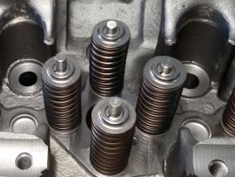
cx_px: 25
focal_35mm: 62
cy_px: 82
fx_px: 421
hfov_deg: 29.9
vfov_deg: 23.7
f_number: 2.4
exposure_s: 1/33
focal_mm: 2.93
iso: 160
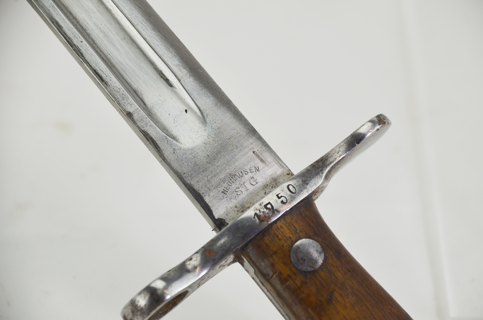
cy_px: 160
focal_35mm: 202
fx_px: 2711
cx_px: 242
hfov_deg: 10.2
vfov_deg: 6.8
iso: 500
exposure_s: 1/250
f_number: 5.6
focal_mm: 135
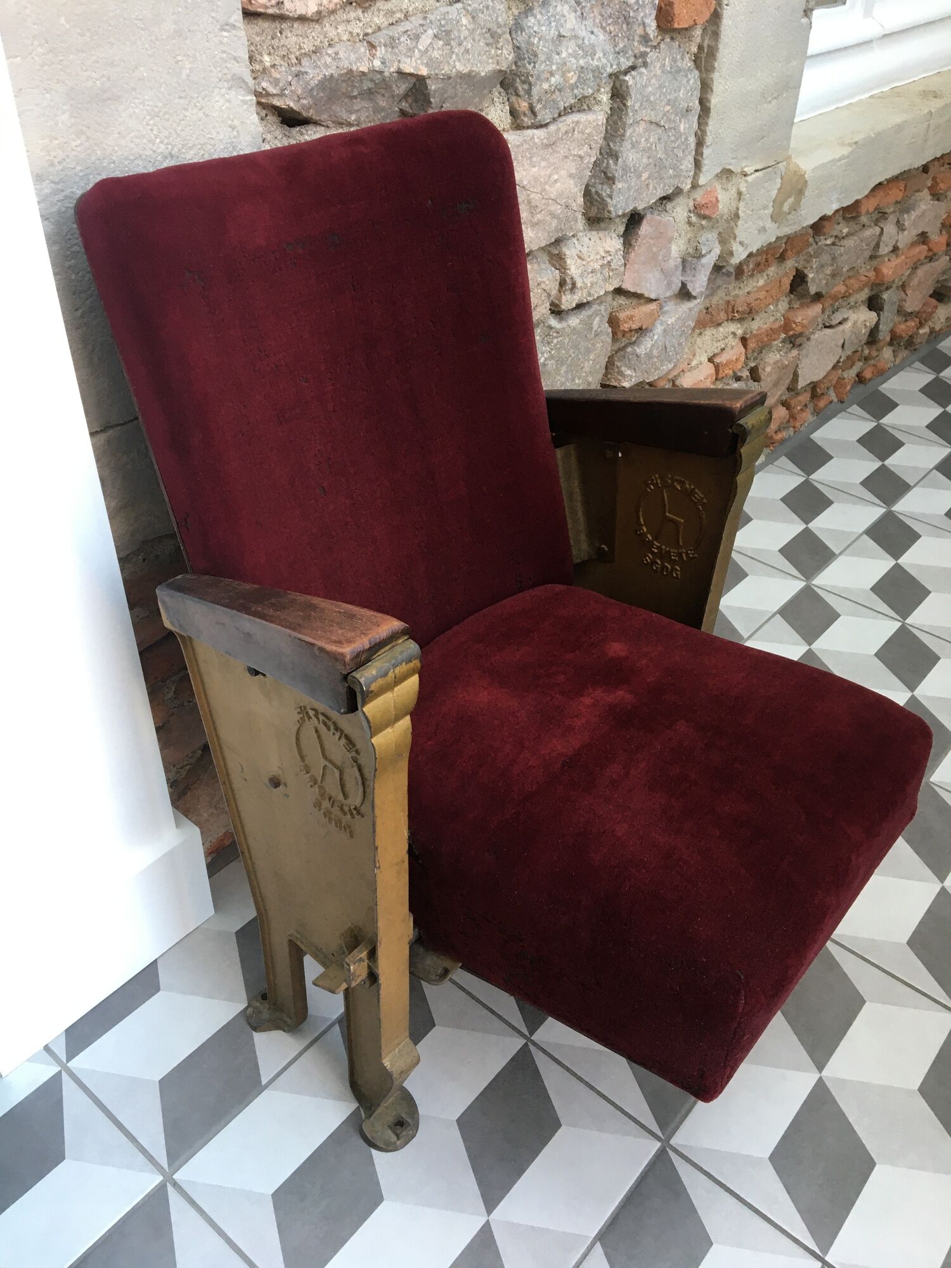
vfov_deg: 61.7
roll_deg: -2.6
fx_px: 1062
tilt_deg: -37.9
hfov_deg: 48.2
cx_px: 476
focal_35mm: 29
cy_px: 634
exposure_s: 1/33
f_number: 2.2
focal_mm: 4.15
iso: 40
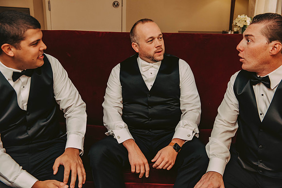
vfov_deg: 31.9
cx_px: 141
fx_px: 329
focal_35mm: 42
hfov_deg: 46.4
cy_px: 94
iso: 800
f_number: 4
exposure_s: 1/250
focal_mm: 42
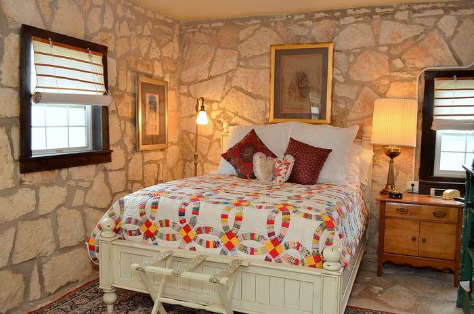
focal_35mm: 33
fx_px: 434
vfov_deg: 39.8
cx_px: 237
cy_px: 157
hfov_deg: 57.3
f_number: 6.3
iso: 500
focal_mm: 22
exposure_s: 1/60
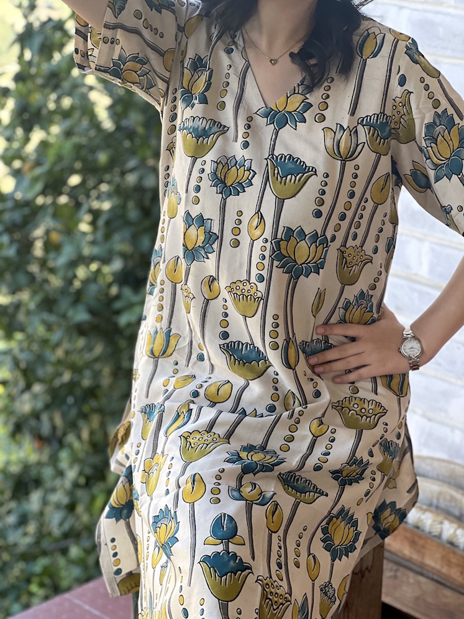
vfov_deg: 25.3
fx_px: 1376
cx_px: 232
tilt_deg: -16.5
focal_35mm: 77
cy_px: 310
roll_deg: -2.0
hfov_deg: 19.1
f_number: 2.8
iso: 100
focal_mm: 9
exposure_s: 1/121
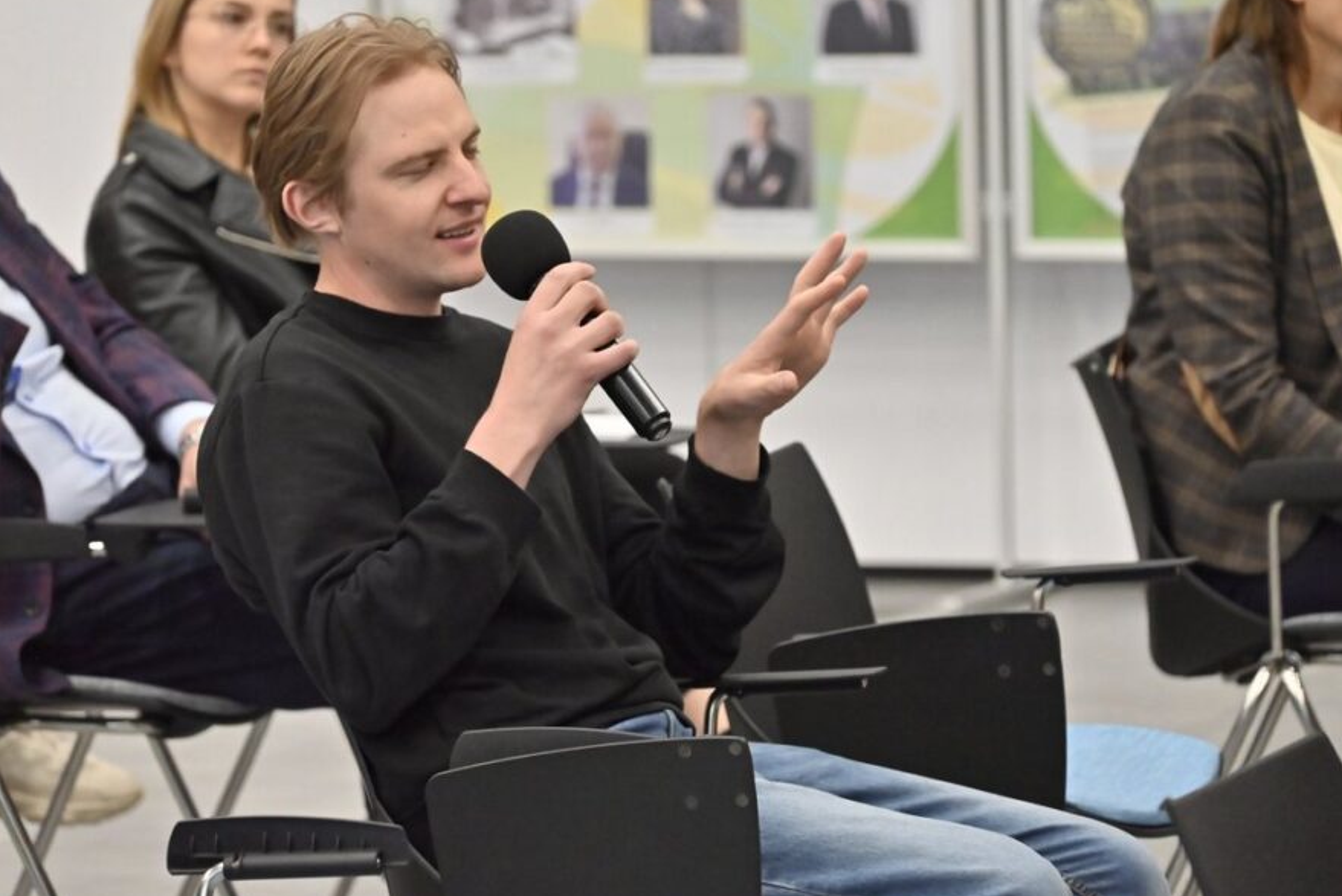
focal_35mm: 233
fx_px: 8690
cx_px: 634
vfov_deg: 5.9
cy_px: 438
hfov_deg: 8.8
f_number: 6.3
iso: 5000
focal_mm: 200
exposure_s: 1/200
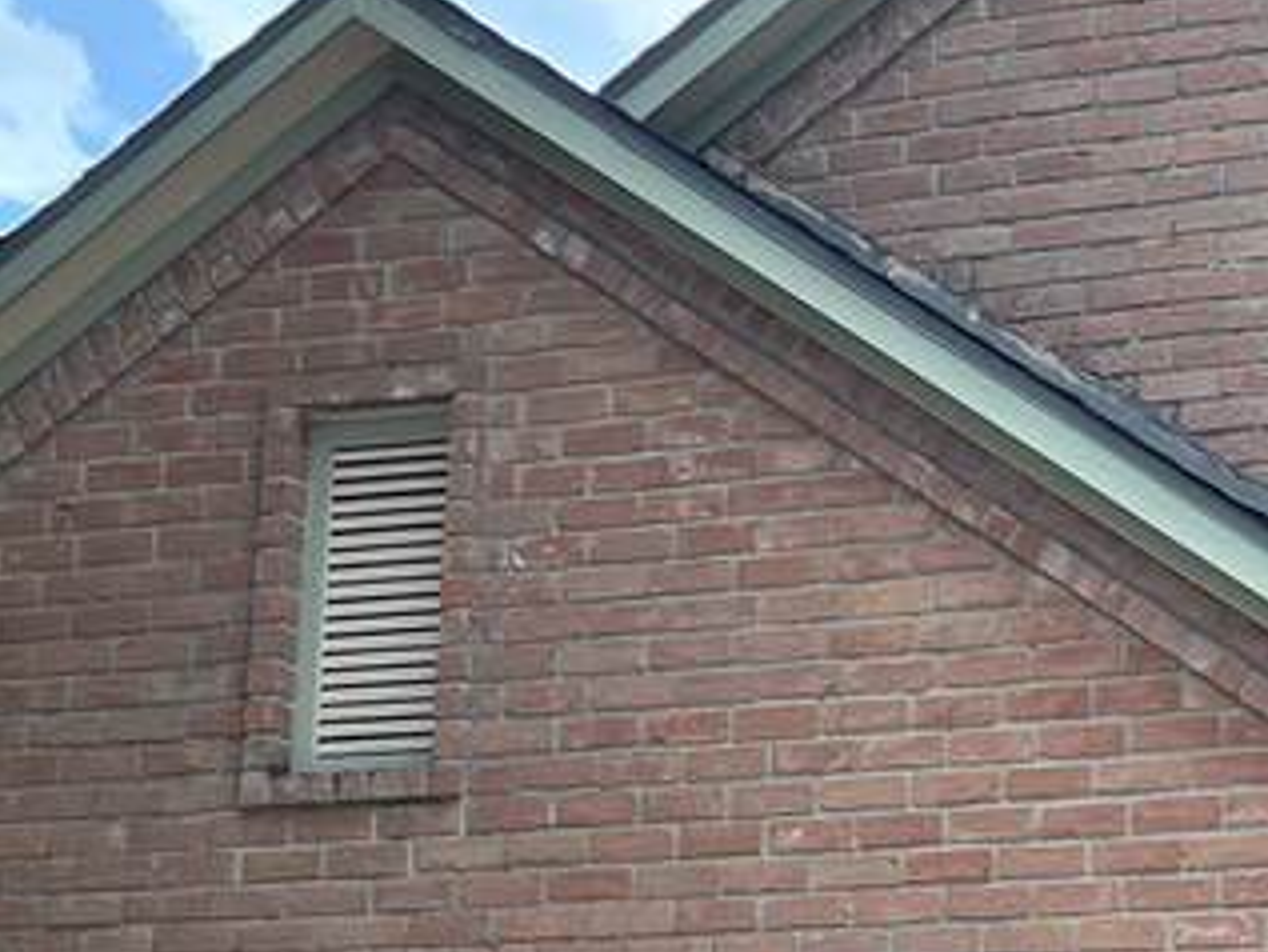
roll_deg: -1.1
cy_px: 1028
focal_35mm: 105
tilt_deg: +8.3
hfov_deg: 17.5
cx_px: 1656
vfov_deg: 13.8
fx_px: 3848
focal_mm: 5.7
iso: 40
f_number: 1.5
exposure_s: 1/212
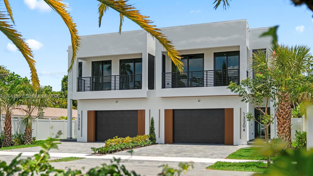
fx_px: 324
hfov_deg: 51.6
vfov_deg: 30.4
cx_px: 156
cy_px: 96
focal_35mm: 39
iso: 100
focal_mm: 37
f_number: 2.8
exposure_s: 1/640
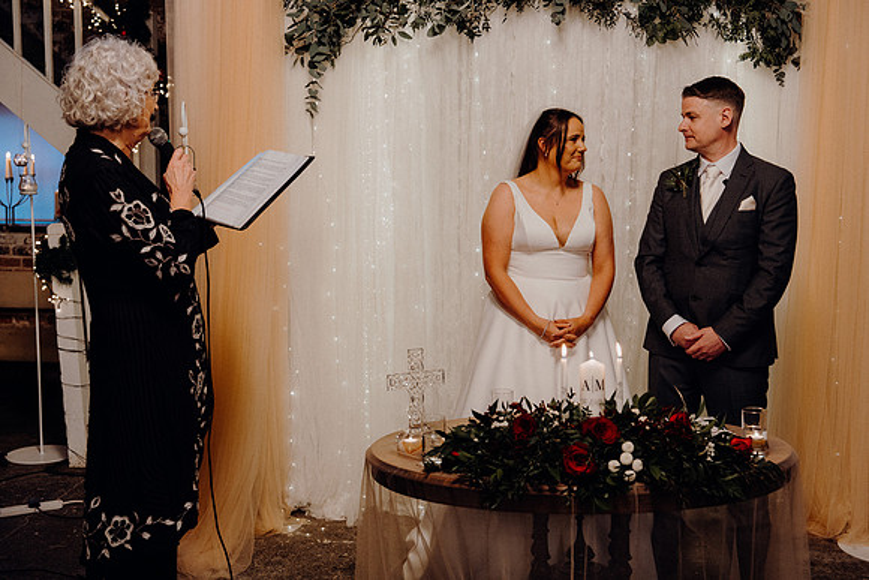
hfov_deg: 46.4
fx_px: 1014
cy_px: 290
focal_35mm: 42
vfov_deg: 31.9
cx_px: 434
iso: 2000
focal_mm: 42
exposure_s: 1/160
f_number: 3.5
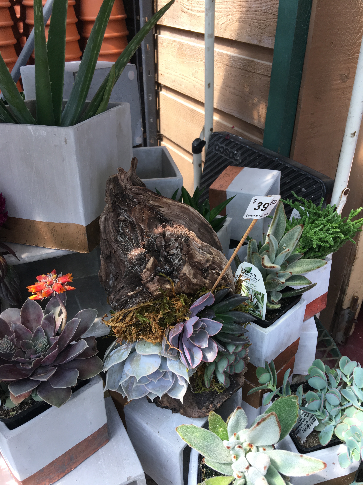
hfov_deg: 48.2
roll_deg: -1.0
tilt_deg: -32.5
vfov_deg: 61.7
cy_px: 242
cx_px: 182
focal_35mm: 29
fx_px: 405
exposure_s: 1/120
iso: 32
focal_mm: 4.15
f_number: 2.2
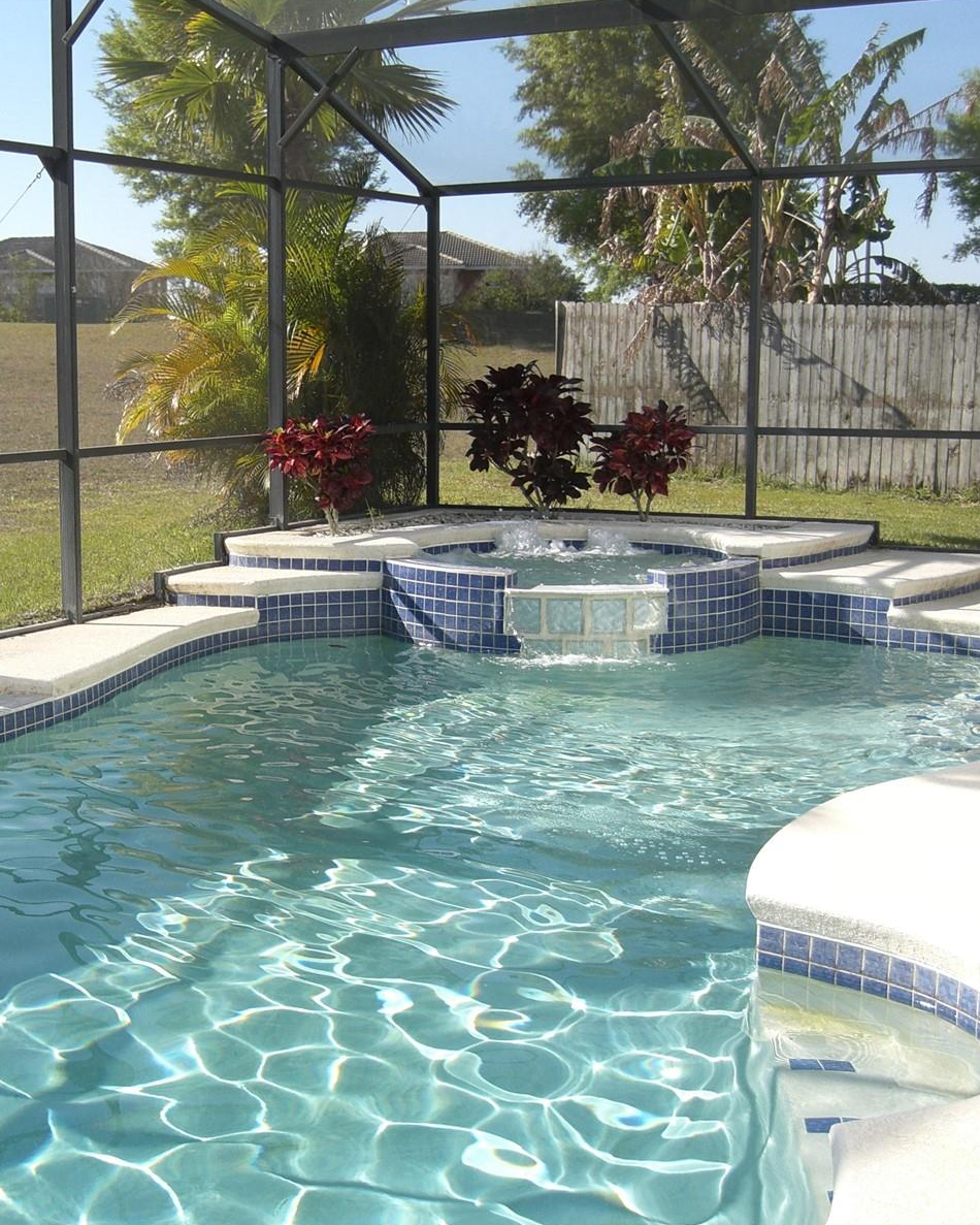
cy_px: 613
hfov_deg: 30.0
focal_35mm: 50
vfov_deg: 37.3
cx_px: 305
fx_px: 1812
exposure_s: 1/800
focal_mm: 7.9
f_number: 2.8
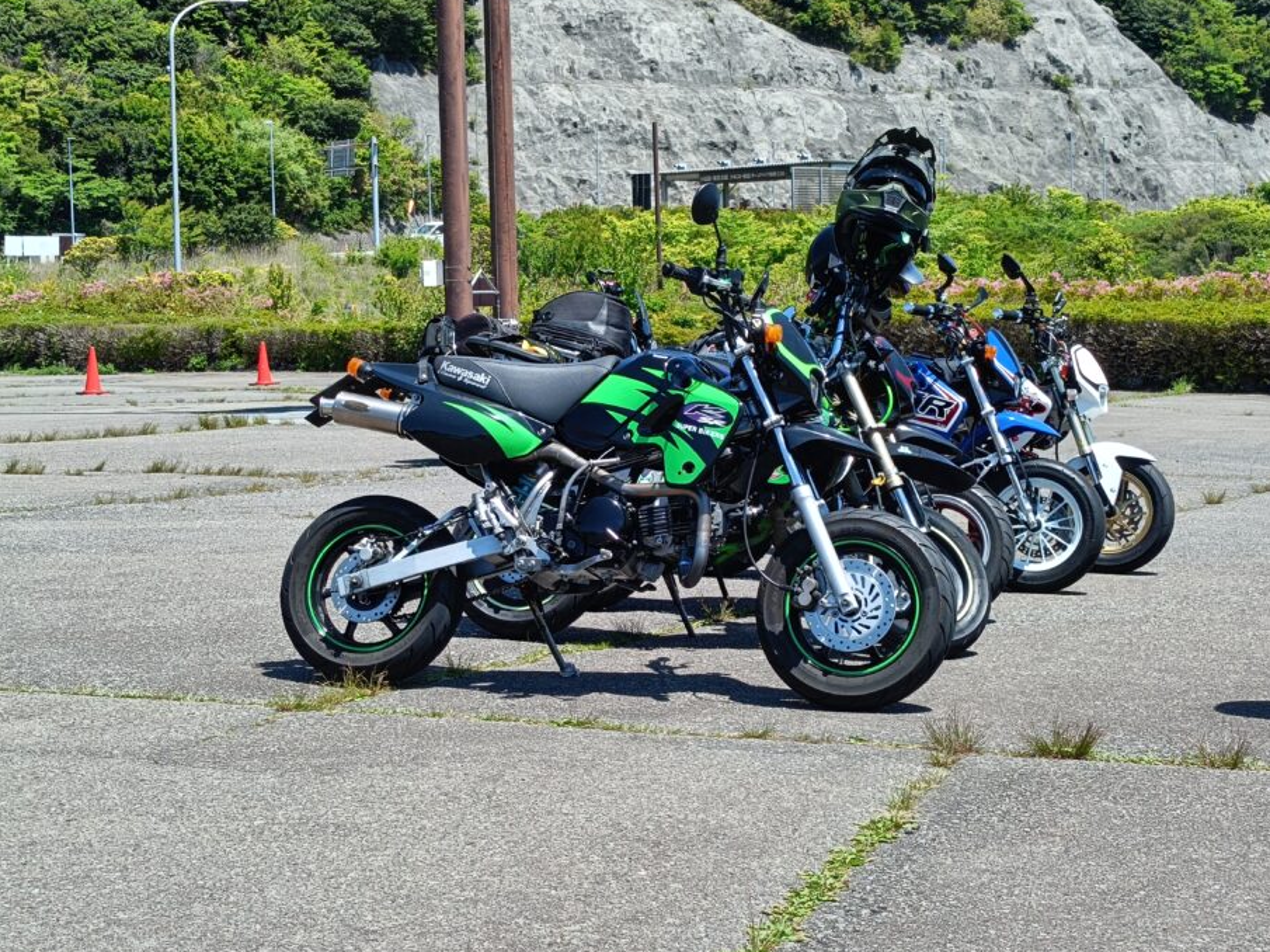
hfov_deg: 32.2
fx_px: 2200
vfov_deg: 24.4
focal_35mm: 60
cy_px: 475
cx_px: 603
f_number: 1.7
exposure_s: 1/379
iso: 50
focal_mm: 4.7
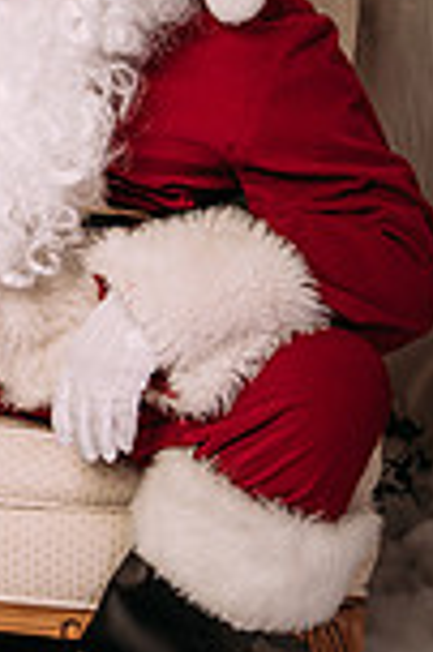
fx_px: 2531
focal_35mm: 140
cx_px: -338
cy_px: 297
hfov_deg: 9.3
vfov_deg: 14.7
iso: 100
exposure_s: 1/100
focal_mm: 35
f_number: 6.3
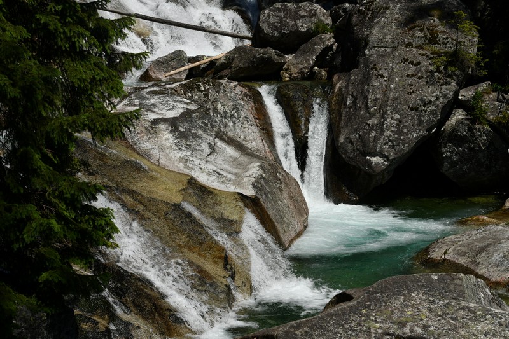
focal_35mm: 70
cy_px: 170
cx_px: 254
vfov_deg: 19.4
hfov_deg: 28.8
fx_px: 989
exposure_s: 1/1250
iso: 200
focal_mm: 70
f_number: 10
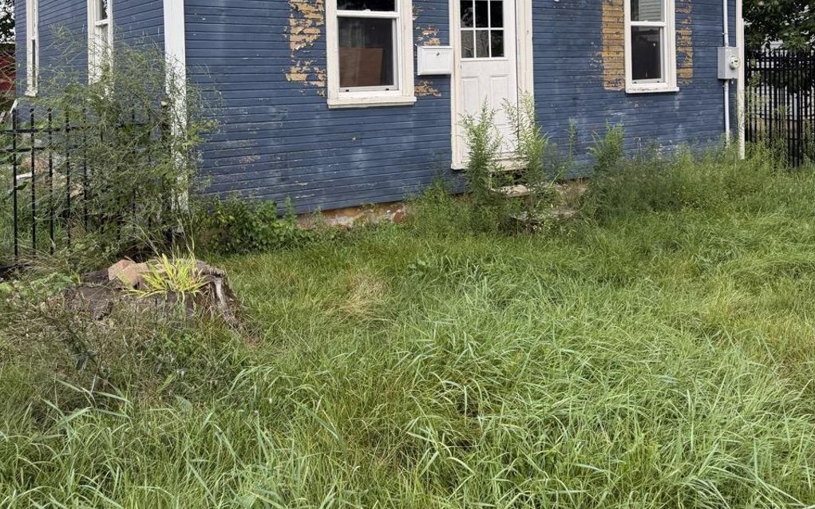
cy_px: 62
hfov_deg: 56.7
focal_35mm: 34
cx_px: 408
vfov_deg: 35.3
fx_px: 755
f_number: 1.78
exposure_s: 1/796
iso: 100
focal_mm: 6.76
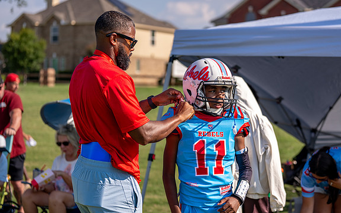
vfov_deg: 15.5
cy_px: 107
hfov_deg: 24.6
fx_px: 781
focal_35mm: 84
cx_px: 192
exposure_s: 1/1600
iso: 125
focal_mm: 70
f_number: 2.8
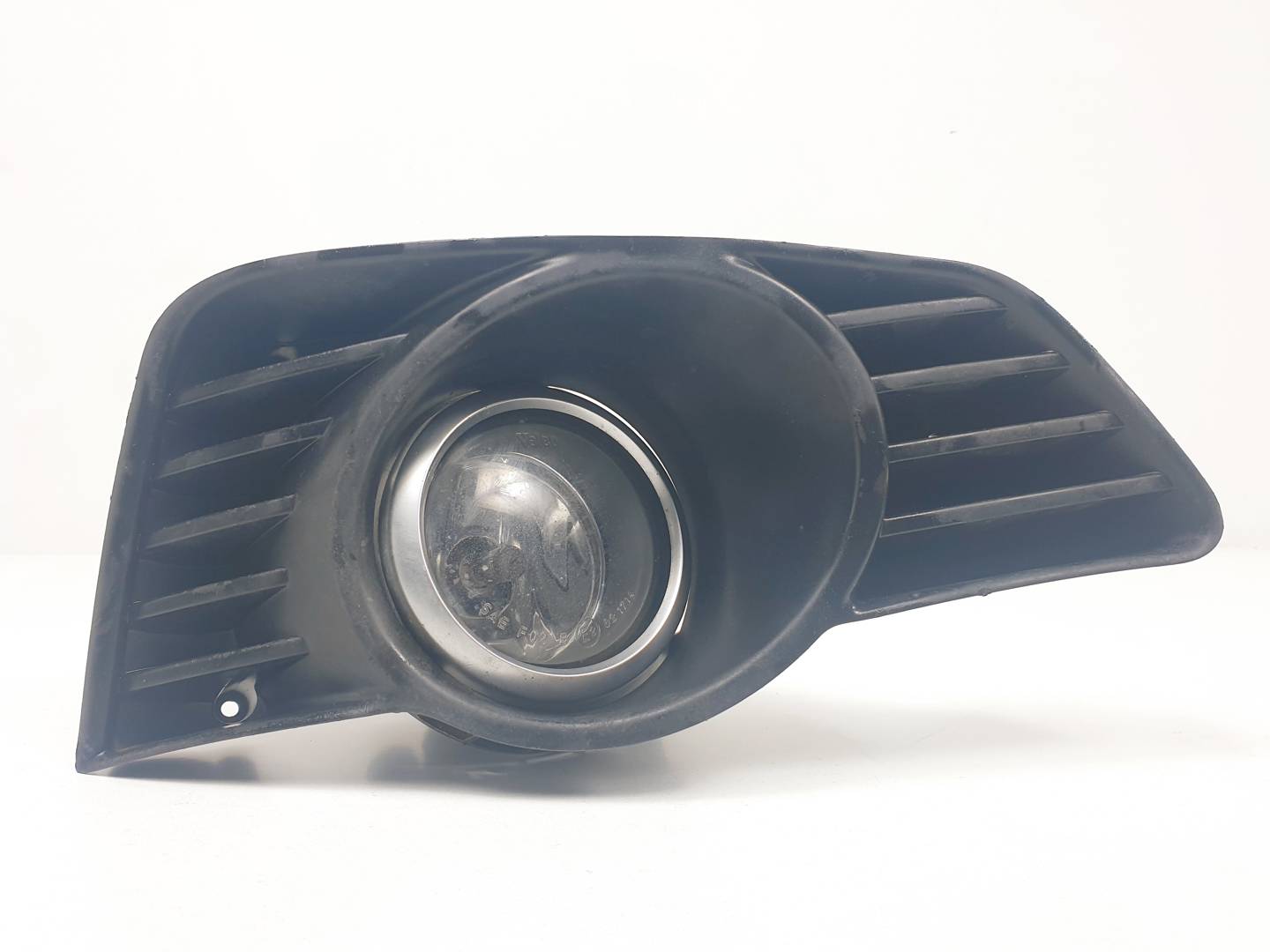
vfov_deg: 53.1
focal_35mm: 26
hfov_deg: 67.3
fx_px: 954
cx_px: 635
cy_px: 476
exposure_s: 1/179
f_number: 2.4
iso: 50
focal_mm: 4.3
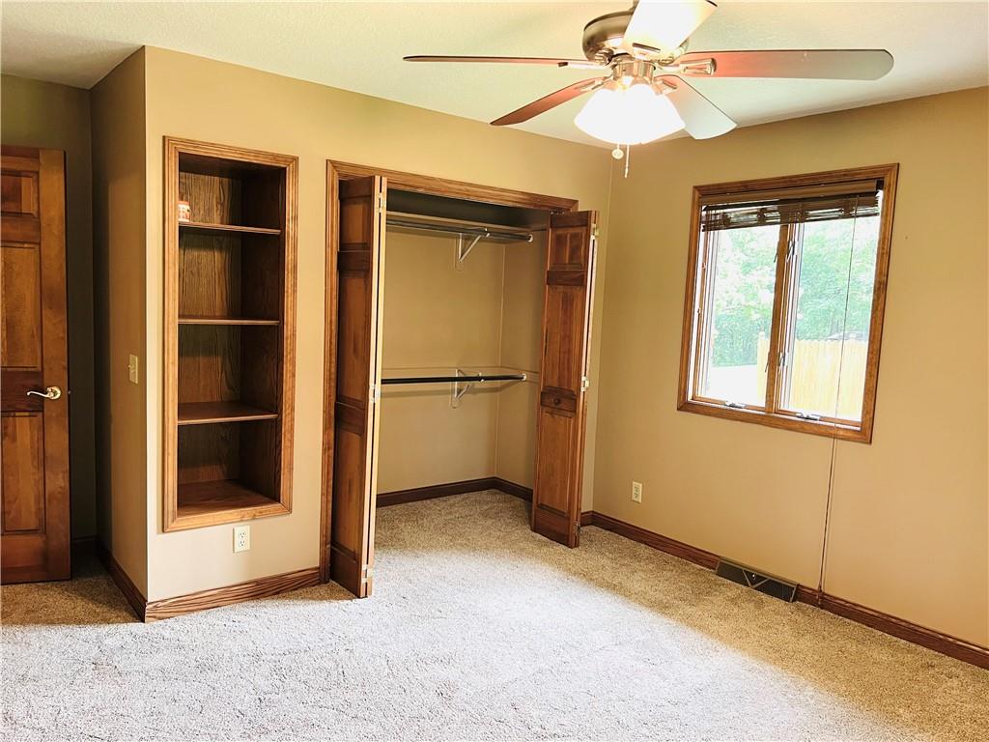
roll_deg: -2.6
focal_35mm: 26
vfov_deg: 53.1
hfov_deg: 67.3
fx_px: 743
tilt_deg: -6.5
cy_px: 371
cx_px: 494
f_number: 1.5
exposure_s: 1/60
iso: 100
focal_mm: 5.7
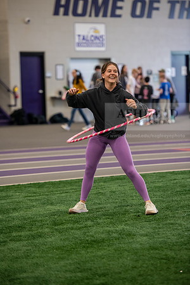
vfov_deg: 14.2
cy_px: 142
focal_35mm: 145
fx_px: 1148
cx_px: 95
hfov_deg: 9.5
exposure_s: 1/200
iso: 2000
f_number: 3.2
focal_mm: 145
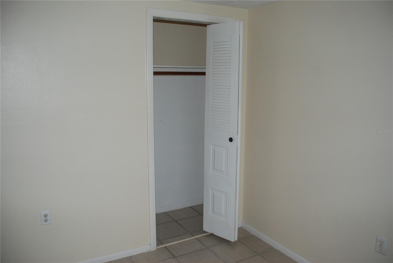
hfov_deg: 61.9
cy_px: 132
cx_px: 196
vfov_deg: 43.7
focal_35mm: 30
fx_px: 328
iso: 200
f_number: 3.8
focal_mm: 20
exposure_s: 1/60
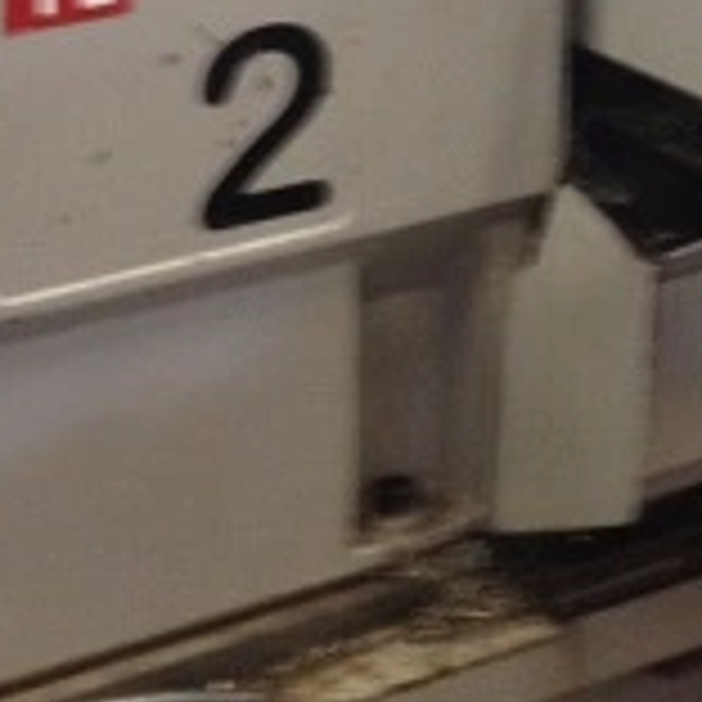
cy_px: -184
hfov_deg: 10.6
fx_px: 3648
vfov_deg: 10.8
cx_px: 1022
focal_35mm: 159
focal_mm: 4.28
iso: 100
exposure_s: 1/20
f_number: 2.4
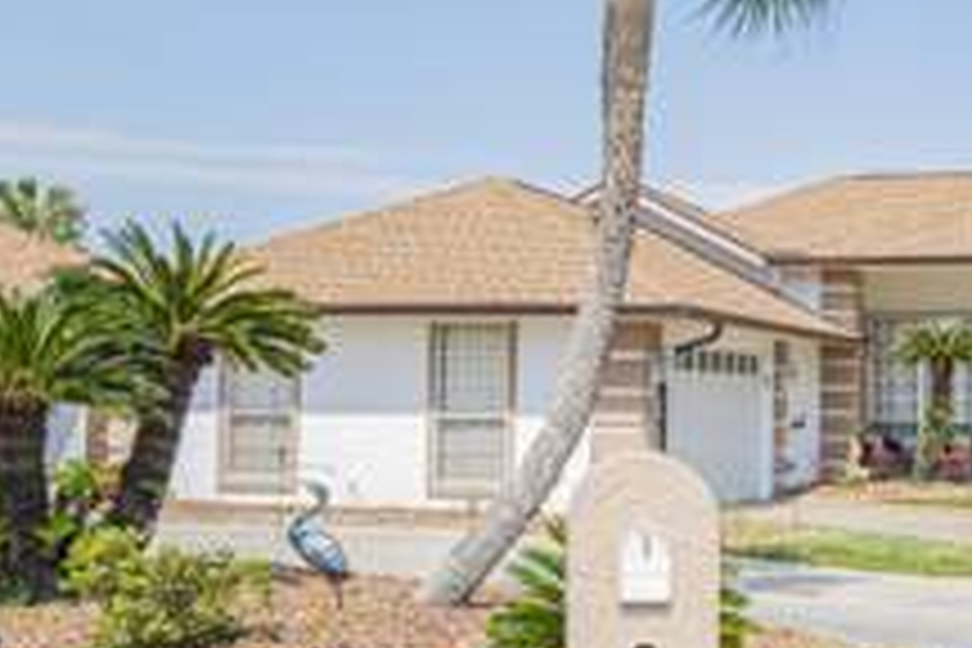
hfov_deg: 32.9
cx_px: 702
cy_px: 281
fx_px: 1620
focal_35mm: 60
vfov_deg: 22.6
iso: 400
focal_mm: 18
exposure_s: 1/160
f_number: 16
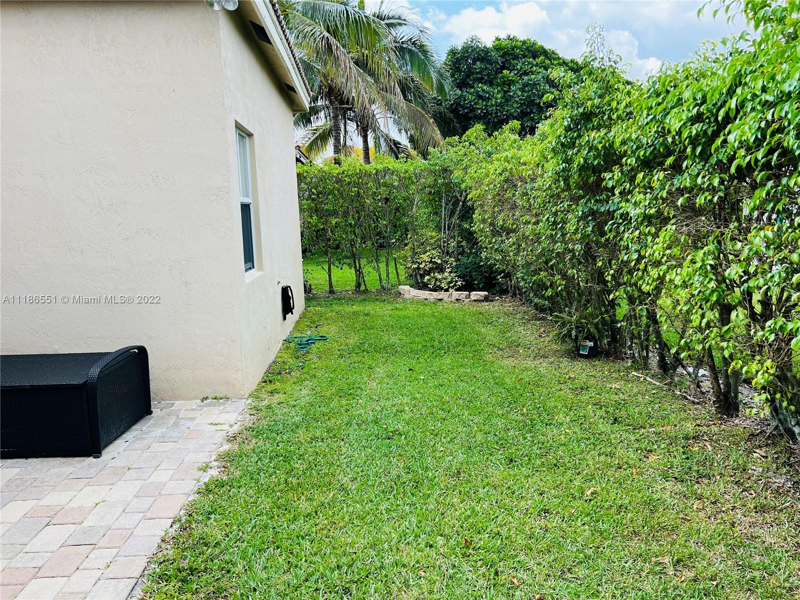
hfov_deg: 67.3
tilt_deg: -9.4
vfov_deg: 53.1
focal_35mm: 26
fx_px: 601
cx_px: 400
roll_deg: +2.0
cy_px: 300
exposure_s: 1/949
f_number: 1.5
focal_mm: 5.7
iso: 50
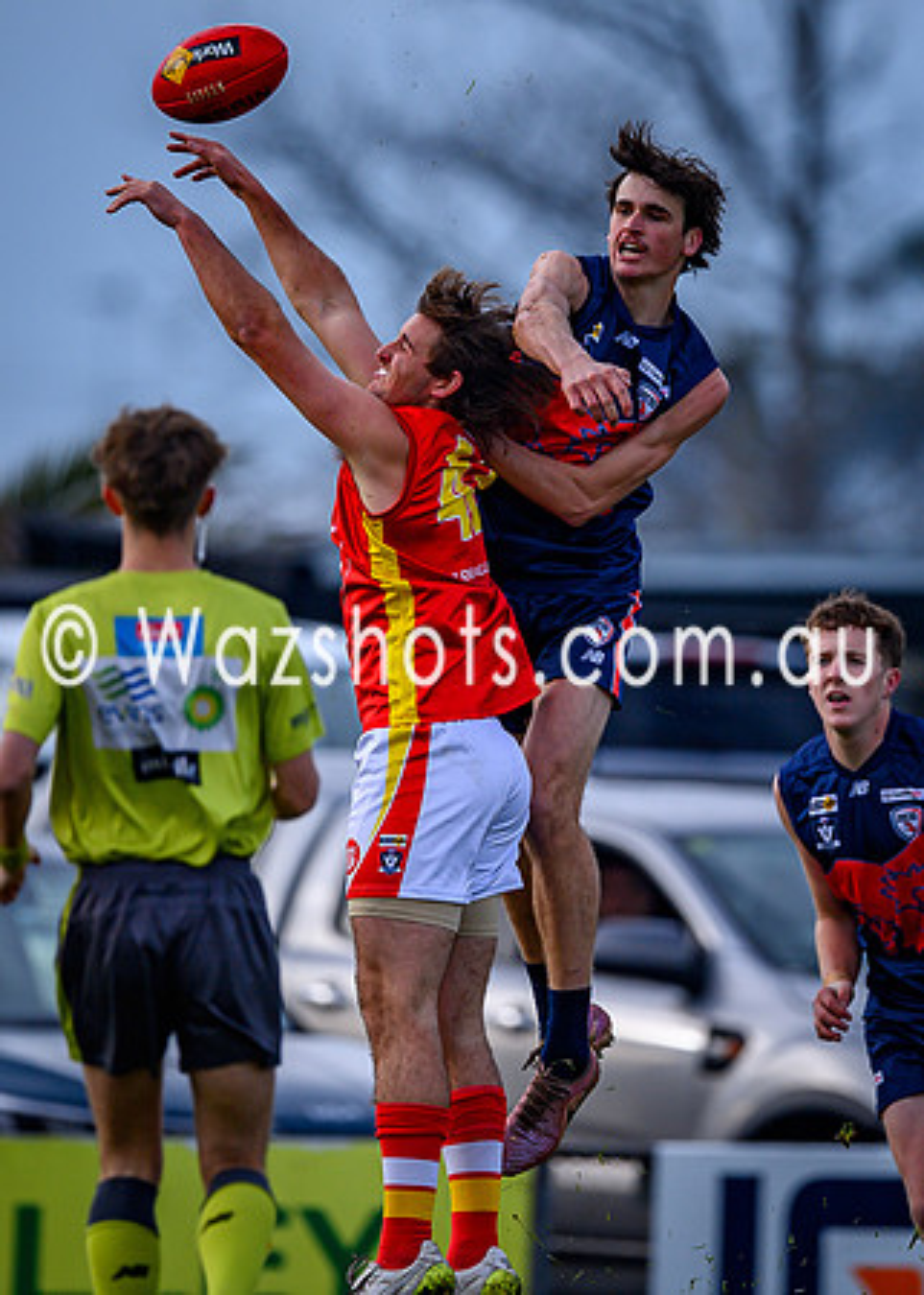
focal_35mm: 925
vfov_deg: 2.2
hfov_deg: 1.6
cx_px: 582
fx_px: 34001
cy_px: 479
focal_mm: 500
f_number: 4
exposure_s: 1/1600
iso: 280
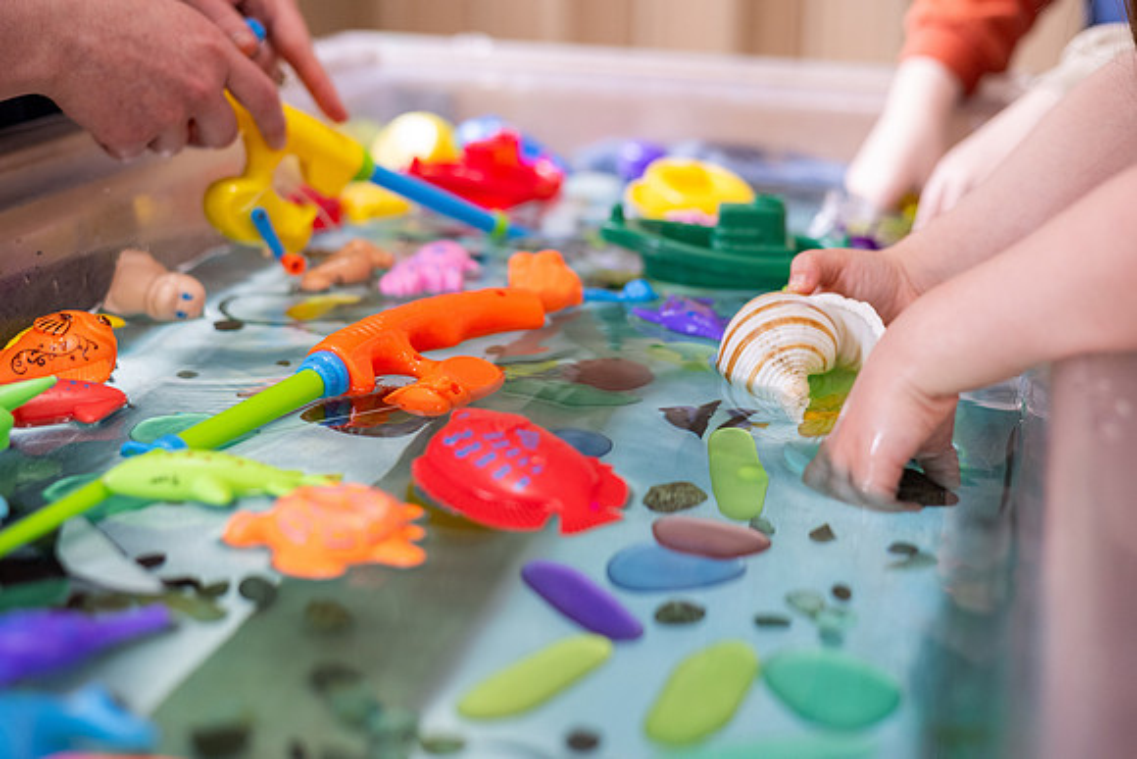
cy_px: 380
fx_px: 1579
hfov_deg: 39.6
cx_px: 568
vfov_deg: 27.0
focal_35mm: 50
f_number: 2.8
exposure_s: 1/320
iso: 1250
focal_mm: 50
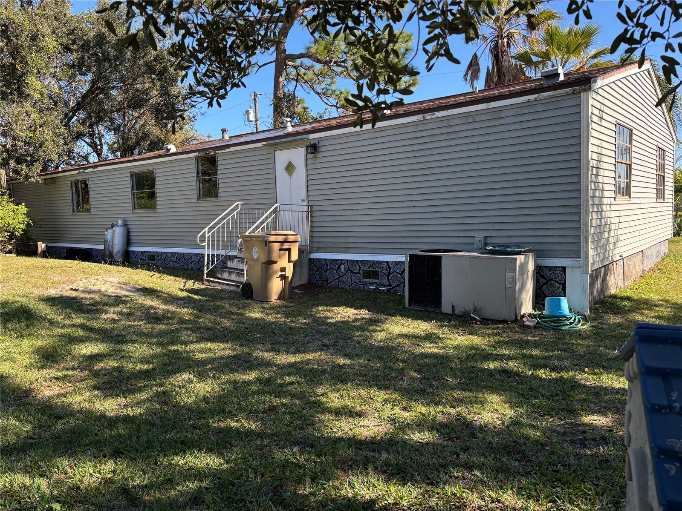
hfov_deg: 67.3
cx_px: 341
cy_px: 256
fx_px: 512
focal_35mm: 26
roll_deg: +0.9
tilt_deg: -4.9
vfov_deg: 53.1
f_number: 1.6
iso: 50
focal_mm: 5.96
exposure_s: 1/675
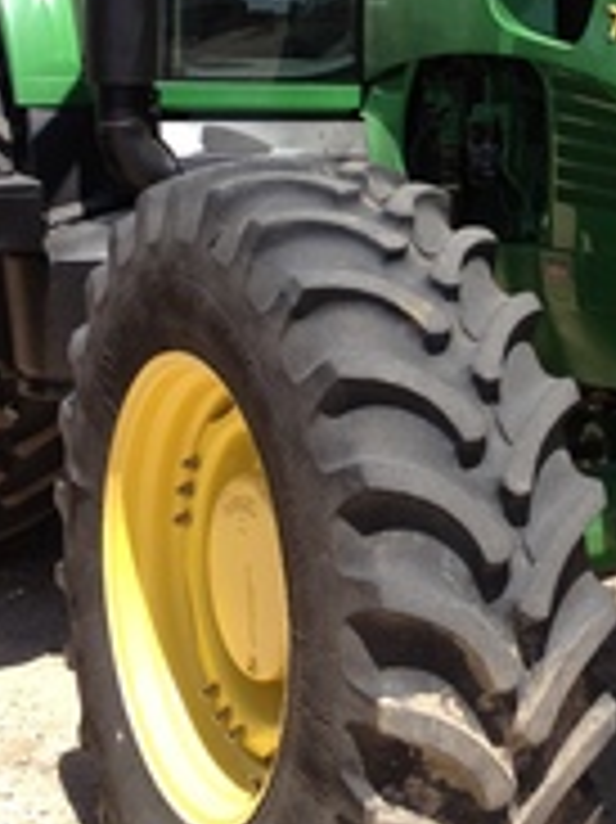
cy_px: 126
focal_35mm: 78
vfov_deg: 24.5
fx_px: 1853
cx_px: 535
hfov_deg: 18.6
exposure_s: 1/968
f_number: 2.4
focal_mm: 4.28
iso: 64
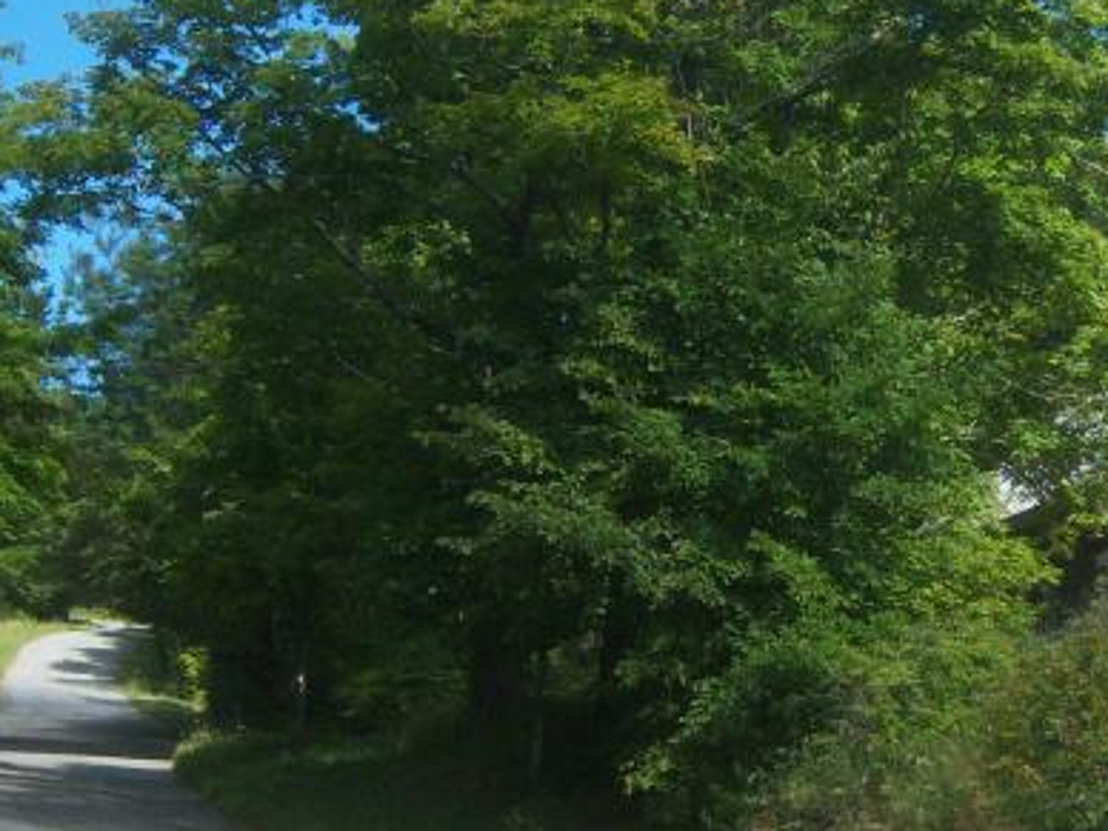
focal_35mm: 95
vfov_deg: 15.6
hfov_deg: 20.2
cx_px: 999
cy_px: 468
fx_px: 3041
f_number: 2.8
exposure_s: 1/1000
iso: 80
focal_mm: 7.5
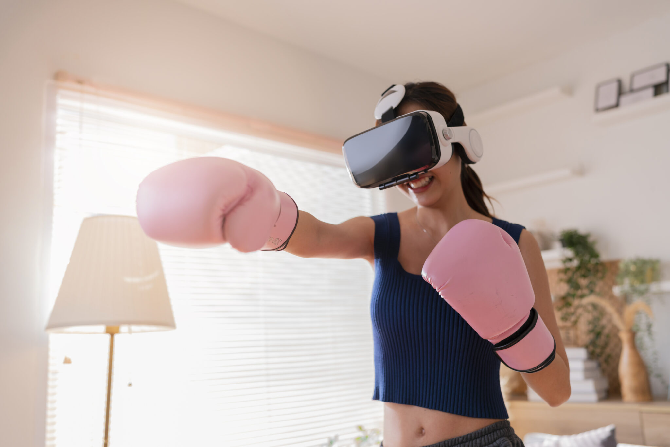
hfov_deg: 54.4
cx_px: 335
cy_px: 224
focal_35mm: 35
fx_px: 651
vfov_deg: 37.9
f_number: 2.2
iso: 640
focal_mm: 35
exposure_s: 1/1250
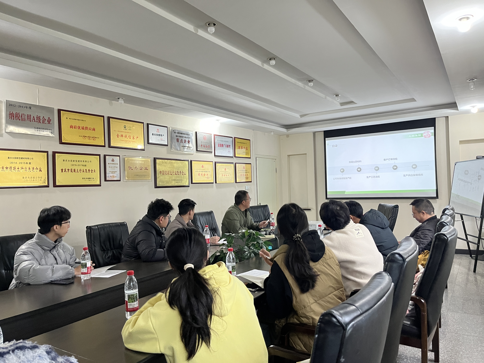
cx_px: 242
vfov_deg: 53.1
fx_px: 364
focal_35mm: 26
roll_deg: +2.0
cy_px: 182
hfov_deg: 67.3
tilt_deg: -1.3
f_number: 1.6
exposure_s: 1/60
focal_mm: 5.1
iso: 320
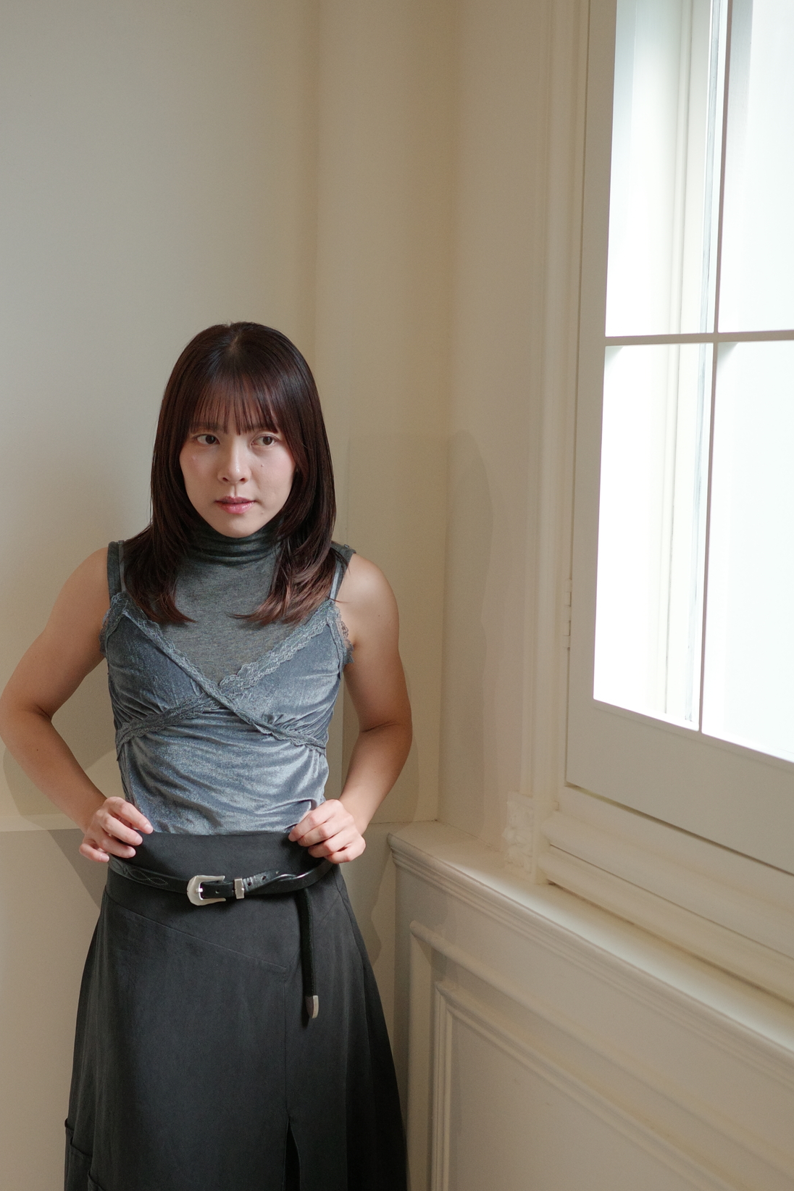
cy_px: 808
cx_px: 242
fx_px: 2415
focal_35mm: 73
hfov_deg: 18.6
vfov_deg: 27.5
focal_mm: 26
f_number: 2.8
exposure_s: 1/400
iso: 320
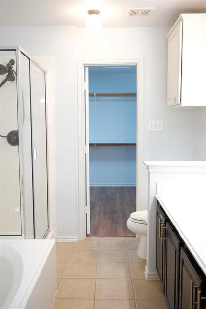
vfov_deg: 54.4
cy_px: 154
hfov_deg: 37.9
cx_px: 103
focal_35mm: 35
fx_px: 300
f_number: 2.8
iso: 2000
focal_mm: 23
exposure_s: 1/125
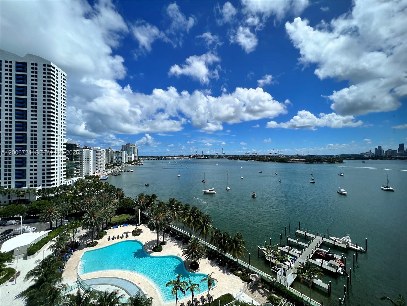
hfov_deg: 106.2
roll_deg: +0.3
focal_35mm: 13
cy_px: 153
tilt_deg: +0.0
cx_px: 204
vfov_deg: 89.9
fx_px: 153
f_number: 1.8
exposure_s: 1/1531
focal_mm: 1.57
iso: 32
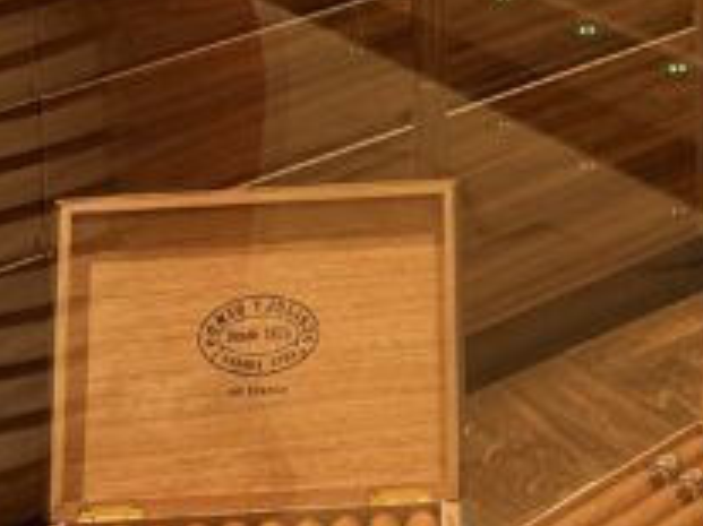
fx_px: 2415
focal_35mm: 119
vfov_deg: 11.4
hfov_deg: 16.4
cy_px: -478
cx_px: 591
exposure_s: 1/82
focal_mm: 6.76
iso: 160
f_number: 1.78
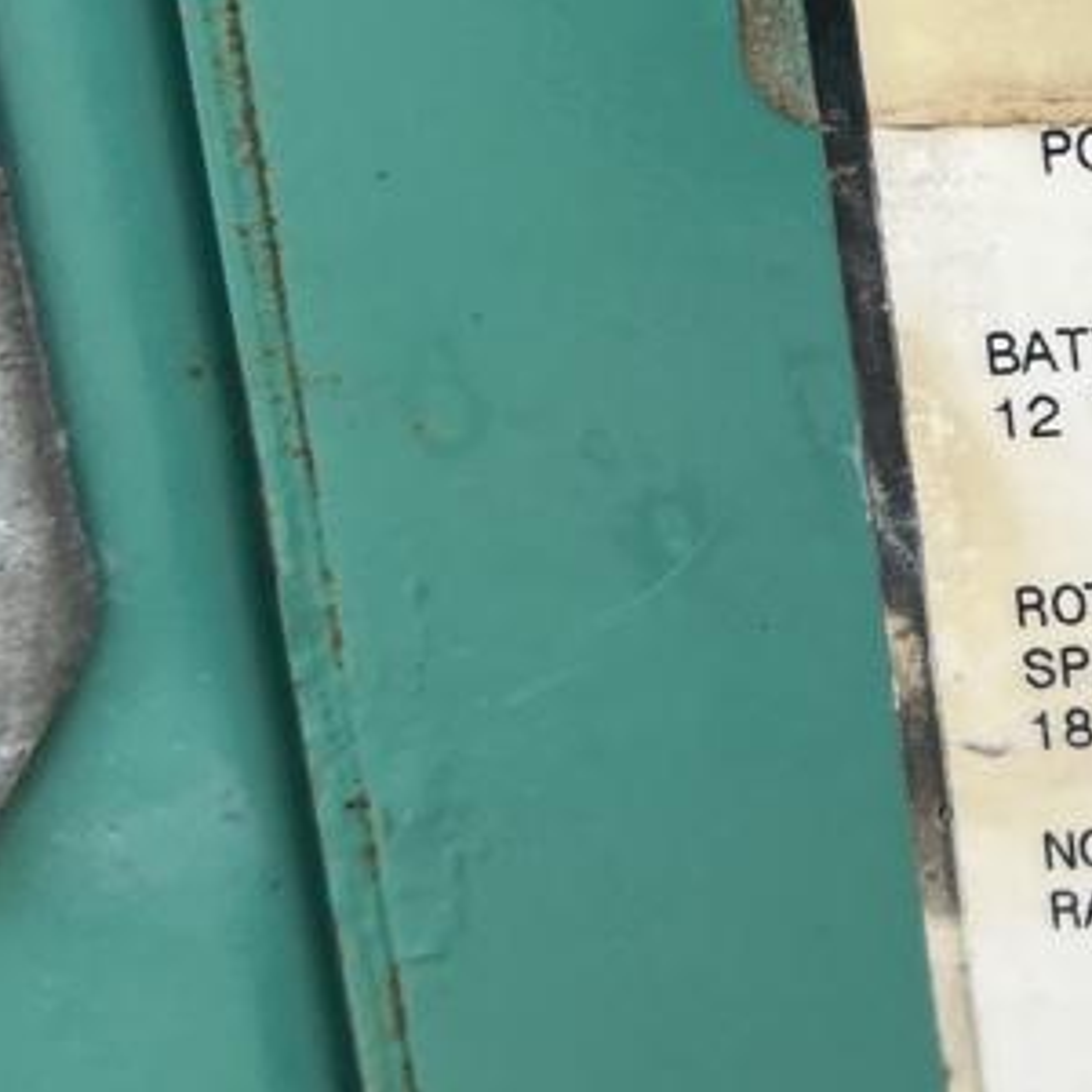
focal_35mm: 98
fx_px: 3498
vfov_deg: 17.5
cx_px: 1623
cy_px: 109
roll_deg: +1.0
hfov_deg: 16.3
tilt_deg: -17.1
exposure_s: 1/526
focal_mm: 5.7
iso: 50
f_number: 1.5
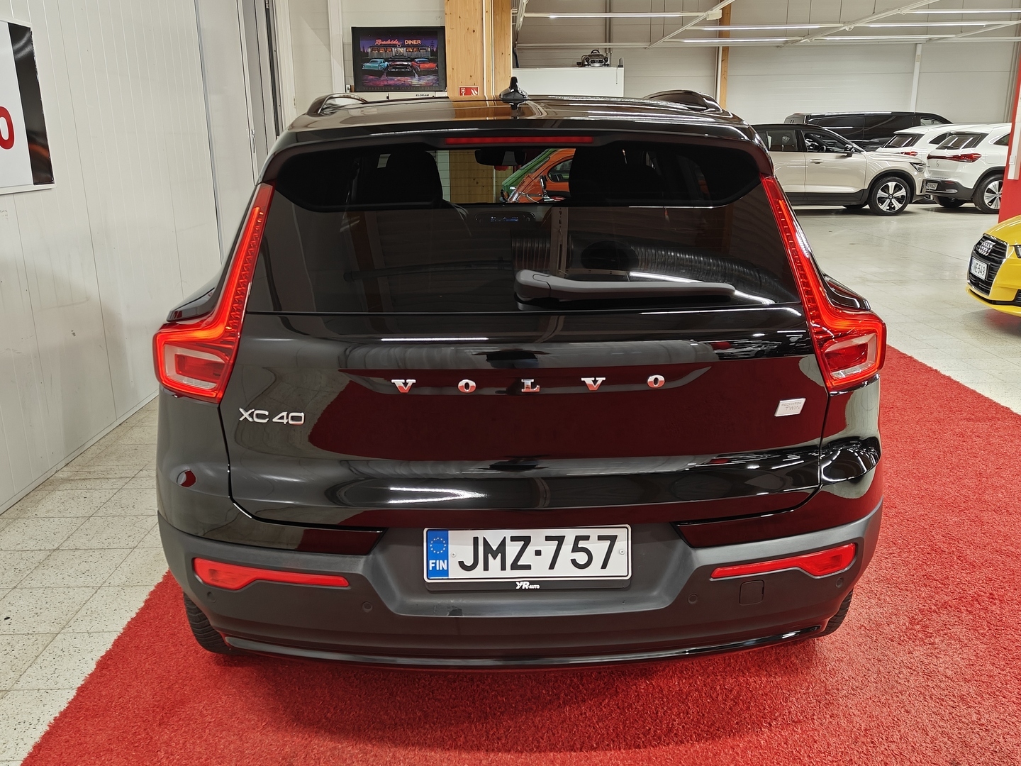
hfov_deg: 60.0
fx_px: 885
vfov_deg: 46.8
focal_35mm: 30
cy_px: 383
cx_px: 510
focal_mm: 5.59
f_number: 1.8
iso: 100
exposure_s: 1/50
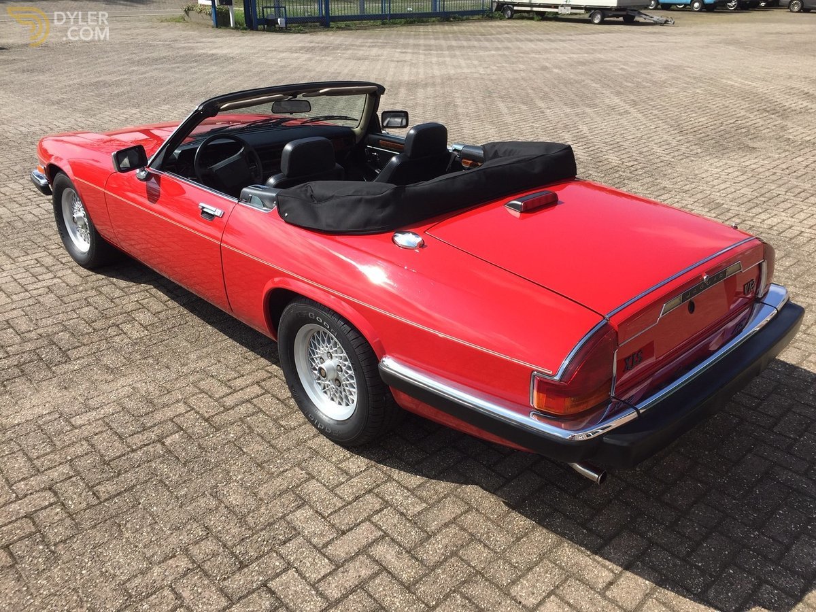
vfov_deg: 48.2
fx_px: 684
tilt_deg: -26.3
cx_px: 408
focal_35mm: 29
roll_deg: -1.4
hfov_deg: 61.7
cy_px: 306
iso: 32
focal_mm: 4.15
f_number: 2.2
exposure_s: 1/1163
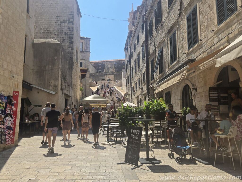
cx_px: 121
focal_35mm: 23
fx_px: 161
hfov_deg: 73.9
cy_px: 91
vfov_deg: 58.9
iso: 25
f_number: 1.8
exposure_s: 1/2500
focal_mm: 5.4
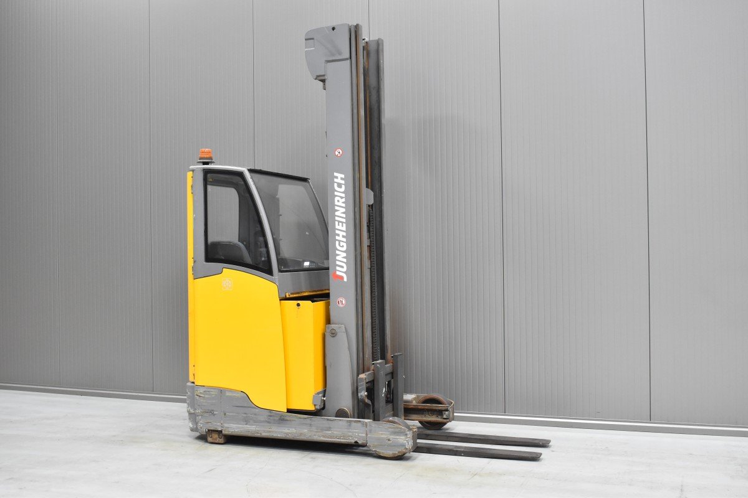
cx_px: 374
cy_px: 249
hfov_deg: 49.6
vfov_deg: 34.2
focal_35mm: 39
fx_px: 810
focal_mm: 26
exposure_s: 1/30
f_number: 5.6
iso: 1600
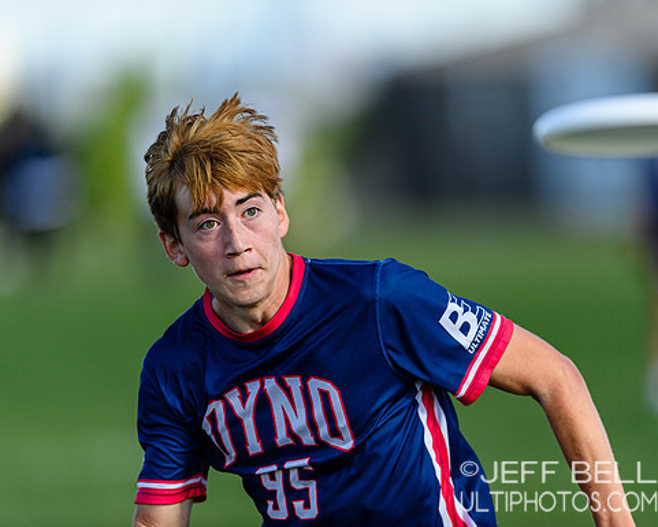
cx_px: 369
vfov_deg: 3.4
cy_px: 264
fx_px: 8824
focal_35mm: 453
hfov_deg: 4.3
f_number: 3.2
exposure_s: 1/2000
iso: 100
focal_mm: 400
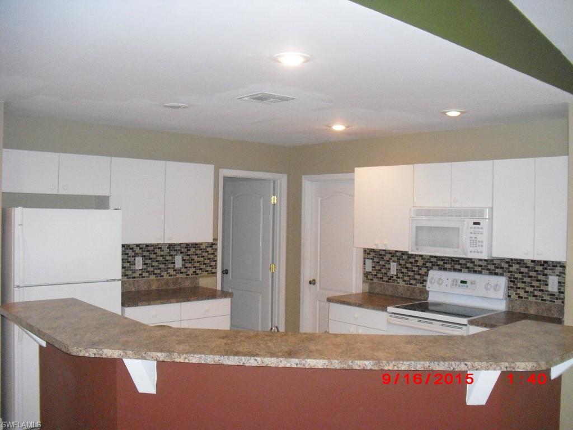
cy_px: 215
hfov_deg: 51.4
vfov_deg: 39.7
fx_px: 596
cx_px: 286
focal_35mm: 36
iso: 800
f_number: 3.1
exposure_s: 1/125
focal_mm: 6.3
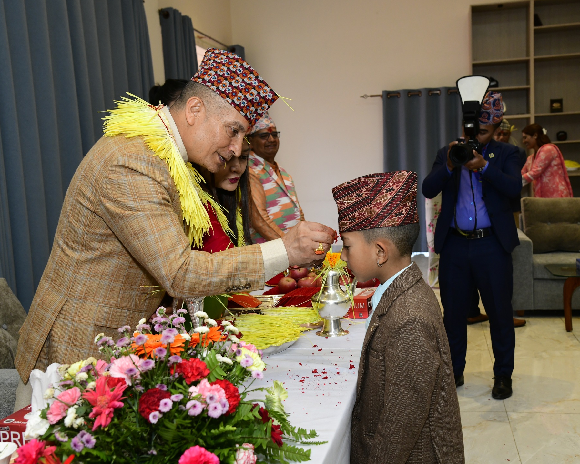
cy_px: 232
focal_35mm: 43
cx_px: 302
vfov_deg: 34.9
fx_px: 738
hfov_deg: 42.9
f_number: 6.3
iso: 1600
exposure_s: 1/200
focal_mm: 38
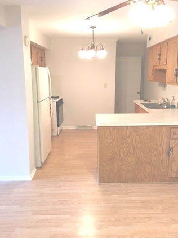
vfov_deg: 55.4
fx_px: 226
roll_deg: +1.8
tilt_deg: -10.7
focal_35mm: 33
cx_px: 99
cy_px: 115
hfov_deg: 42.8
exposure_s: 1/30
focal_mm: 4.15
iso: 100
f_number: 2.2
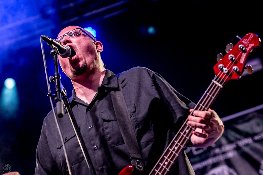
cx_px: 132
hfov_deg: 18.2
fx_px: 822
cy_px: 88
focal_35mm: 112
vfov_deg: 12.2
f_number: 2.8
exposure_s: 1/100
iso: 1250
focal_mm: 75
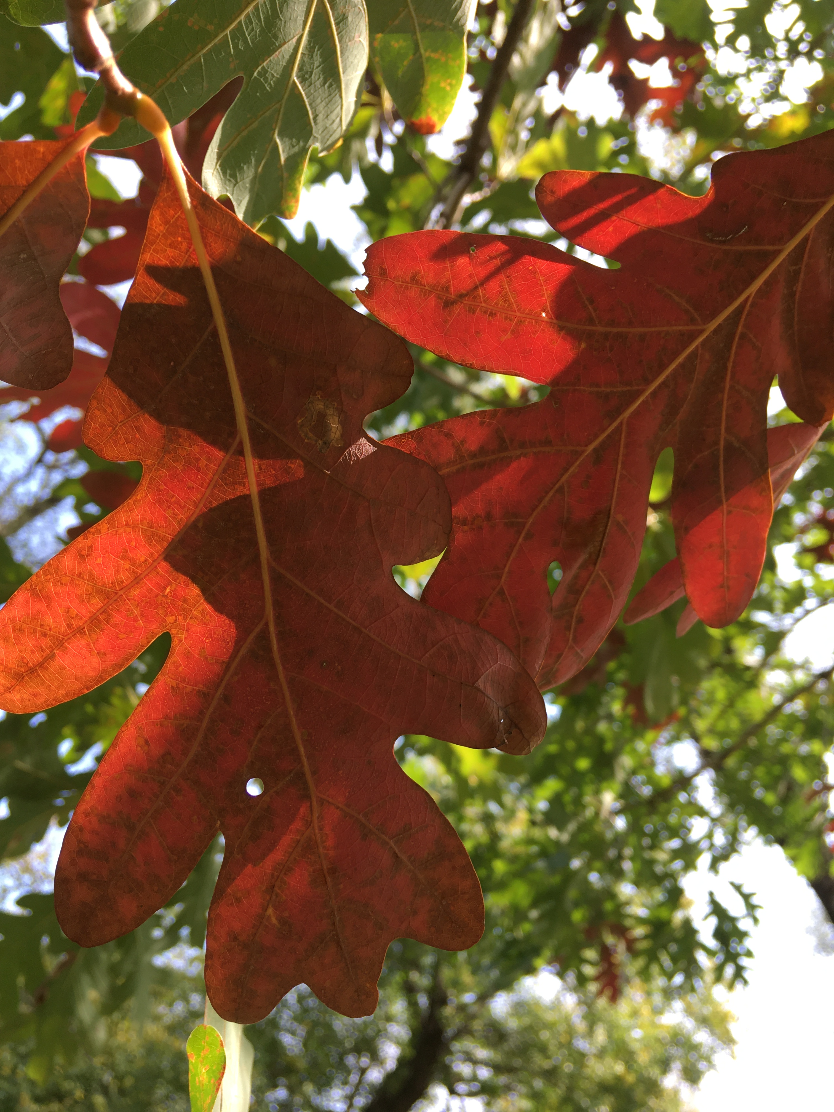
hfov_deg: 48.2
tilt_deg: +45.7
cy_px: 556
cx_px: 417
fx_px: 932
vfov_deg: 61.7
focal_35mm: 29
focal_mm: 4.15
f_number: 2.2
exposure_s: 1/276
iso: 25
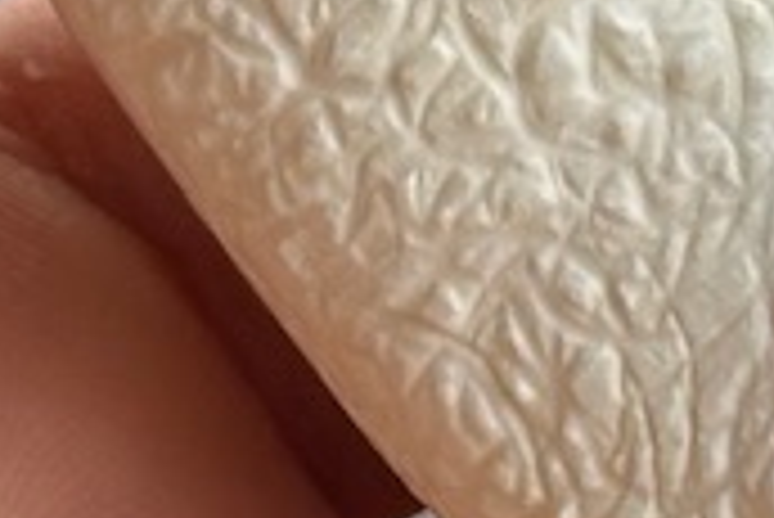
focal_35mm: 371
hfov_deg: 5.5
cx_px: 486
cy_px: -739
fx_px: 7983
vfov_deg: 3.7
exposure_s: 1/441
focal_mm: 6.86
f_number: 1.78
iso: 64
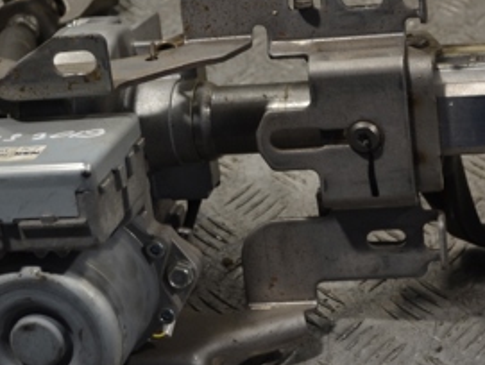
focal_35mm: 102
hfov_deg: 19.2
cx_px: 329
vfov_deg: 14.5
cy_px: 140
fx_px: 1431
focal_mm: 30
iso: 100
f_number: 4.5
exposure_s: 1/50
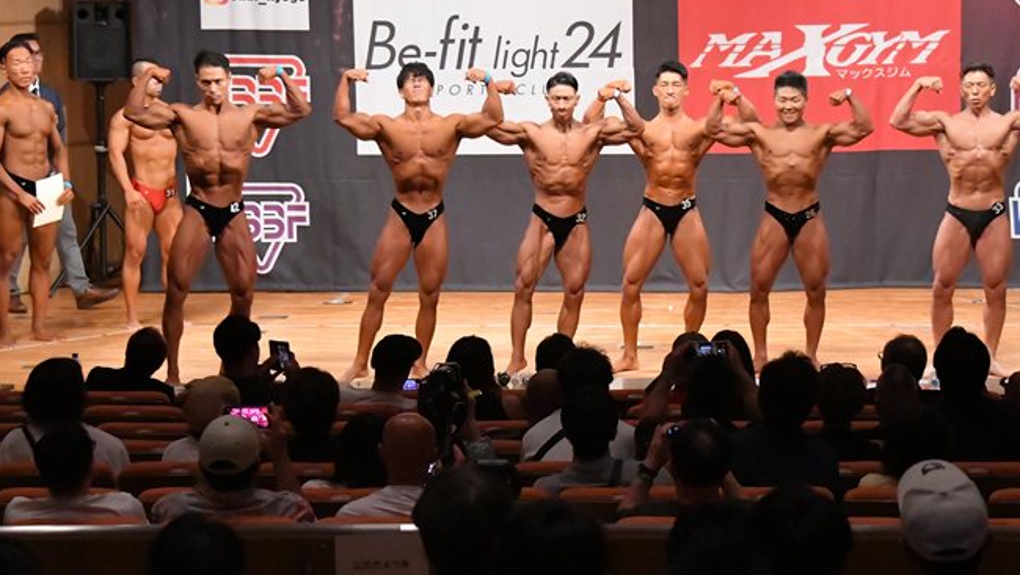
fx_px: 3544
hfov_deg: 16.4
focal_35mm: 131
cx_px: 548
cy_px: 231
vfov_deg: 9.3
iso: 12800
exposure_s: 1/400
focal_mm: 70
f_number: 5.6
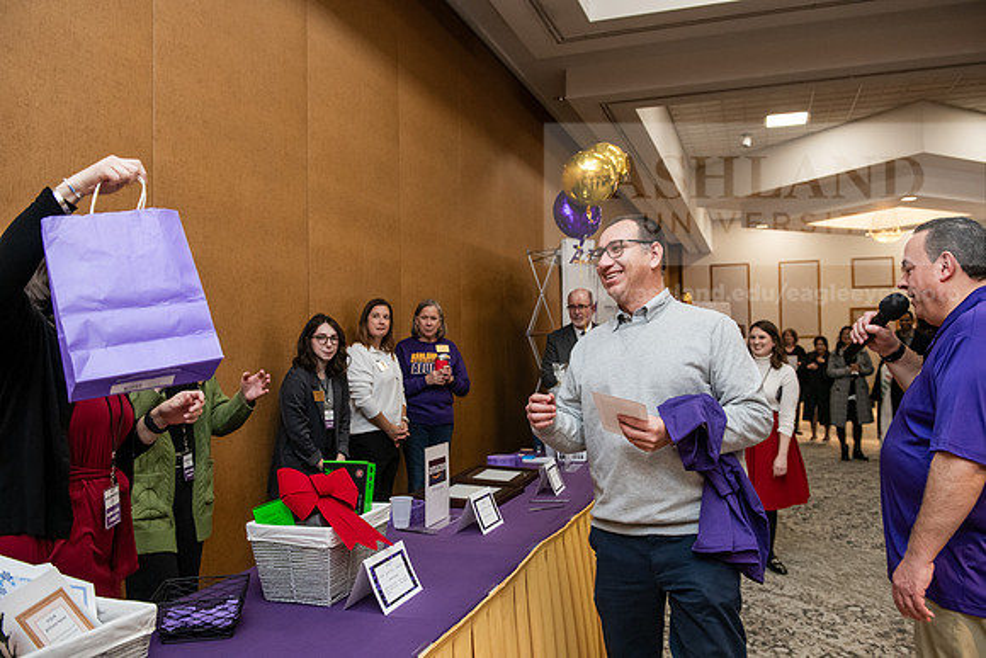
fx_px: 794
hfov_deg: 63.6
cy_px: 329
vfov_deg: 45.0
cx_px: 493
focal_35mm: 29
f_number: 4
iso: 2500
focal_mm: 29
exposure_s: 1/160
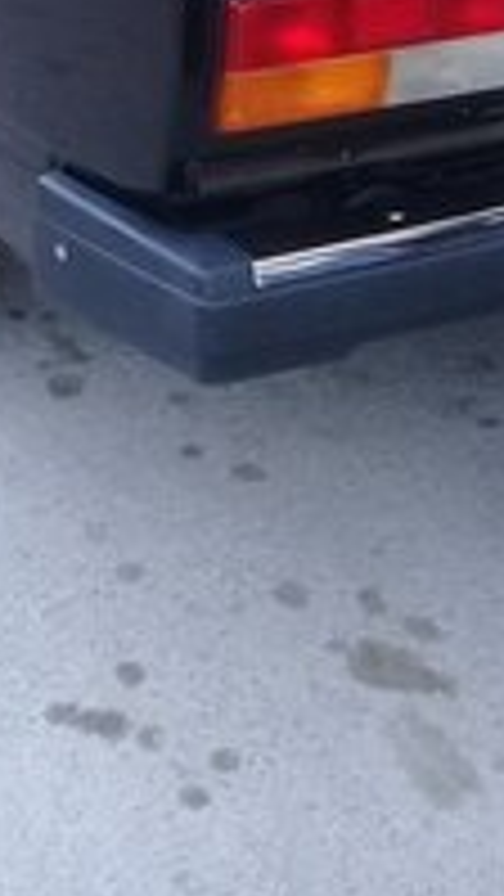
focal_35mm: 84
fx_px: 1995
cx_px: -18
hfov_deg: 14.1
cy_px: -198
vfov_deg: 23.1
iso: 64
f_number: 2.2
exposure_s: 1/100
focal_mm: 3.3
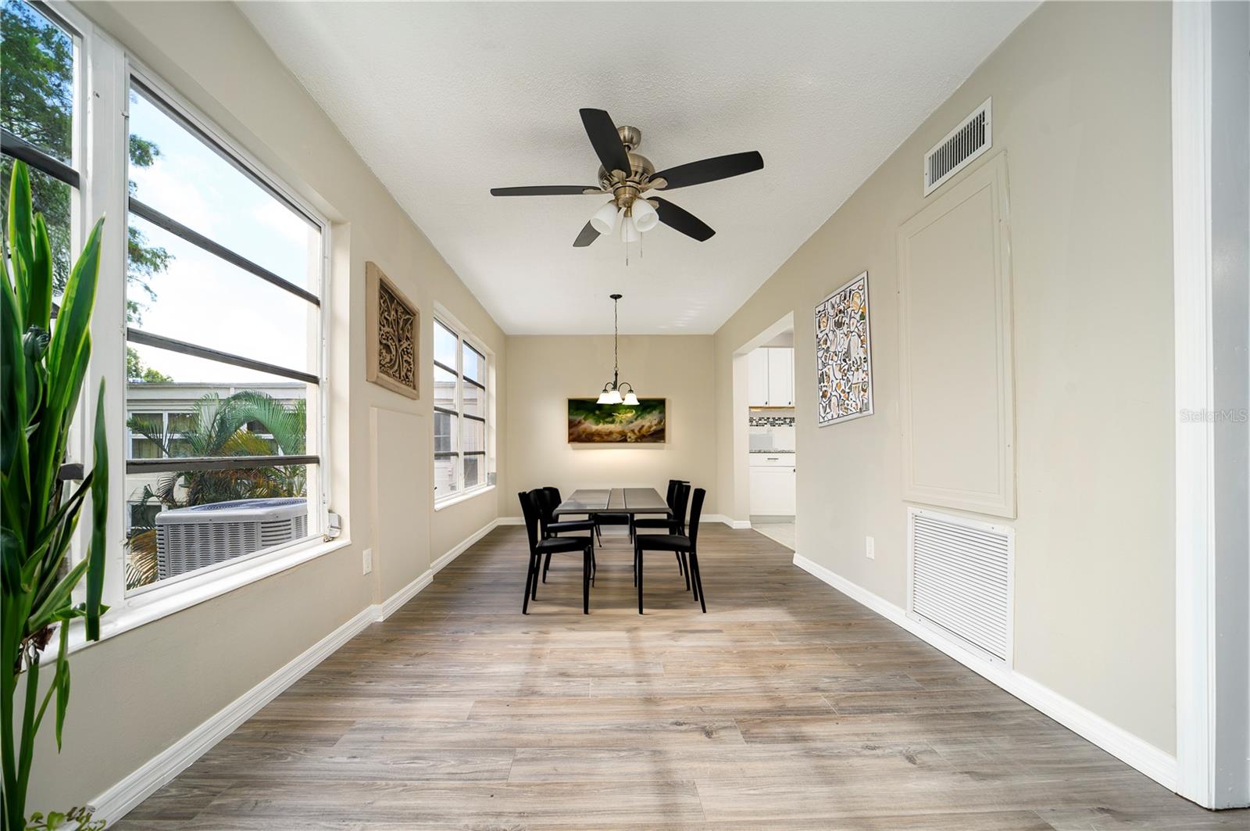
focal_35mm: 14
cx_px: 625
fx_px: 486
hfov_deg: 104.3
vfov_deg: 81.1
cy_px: 416
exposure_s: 1/20
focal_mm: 14
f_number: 8
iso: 250
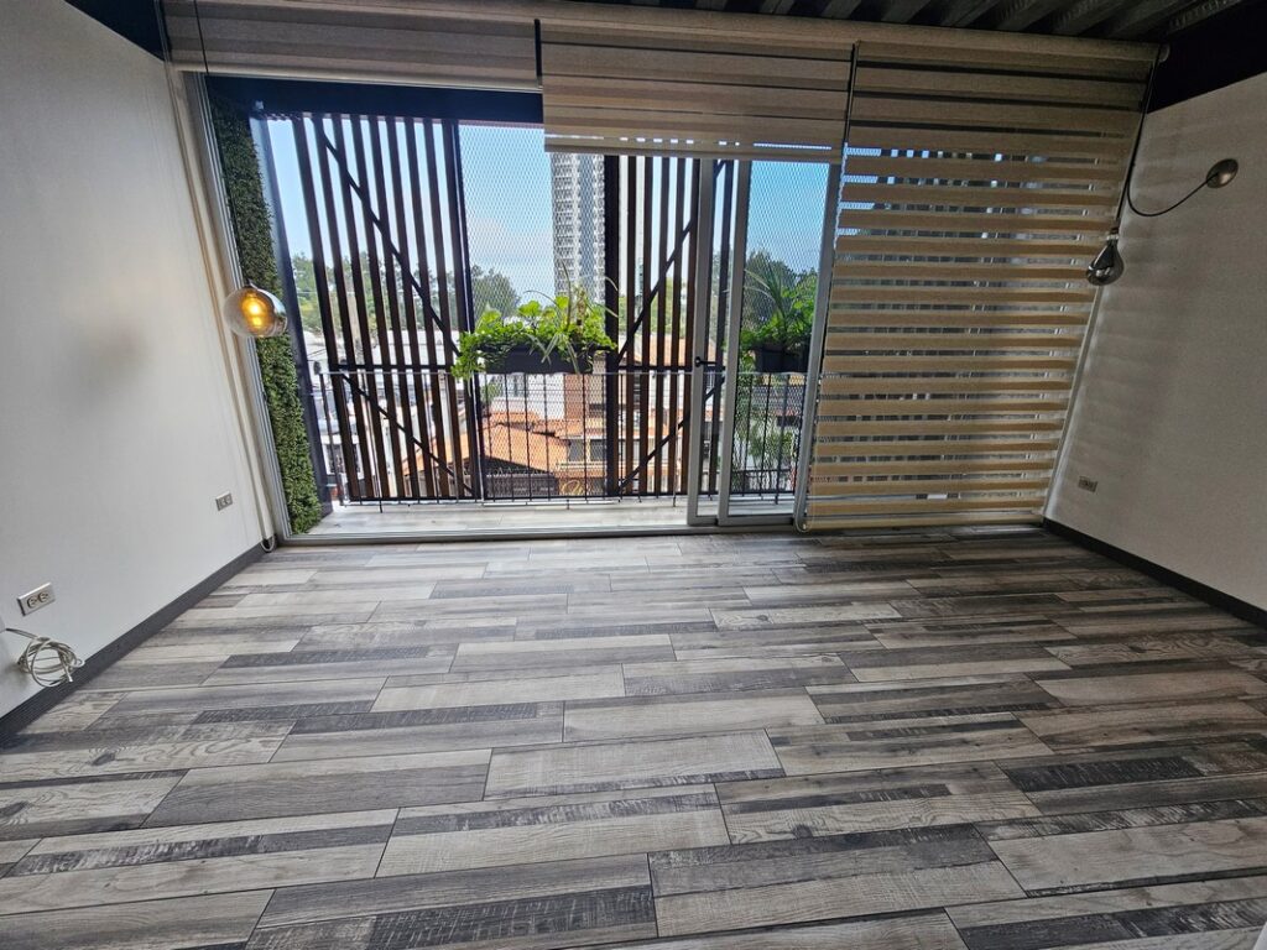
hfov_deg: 106.2
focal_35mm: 13
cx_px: 634
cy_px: 475
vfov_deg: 89.9
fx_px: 476
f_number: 2.2
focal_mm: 2.2
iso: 80
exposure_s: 1/60
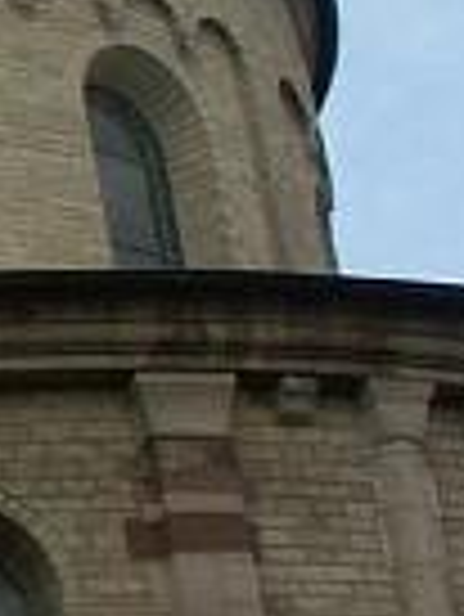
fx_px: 3730
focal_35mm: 209
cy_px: 121
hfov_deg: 6.3
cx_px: -1090
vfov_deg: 9.4
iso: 64
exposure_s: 1/250
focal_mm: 7.2
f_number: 5.6
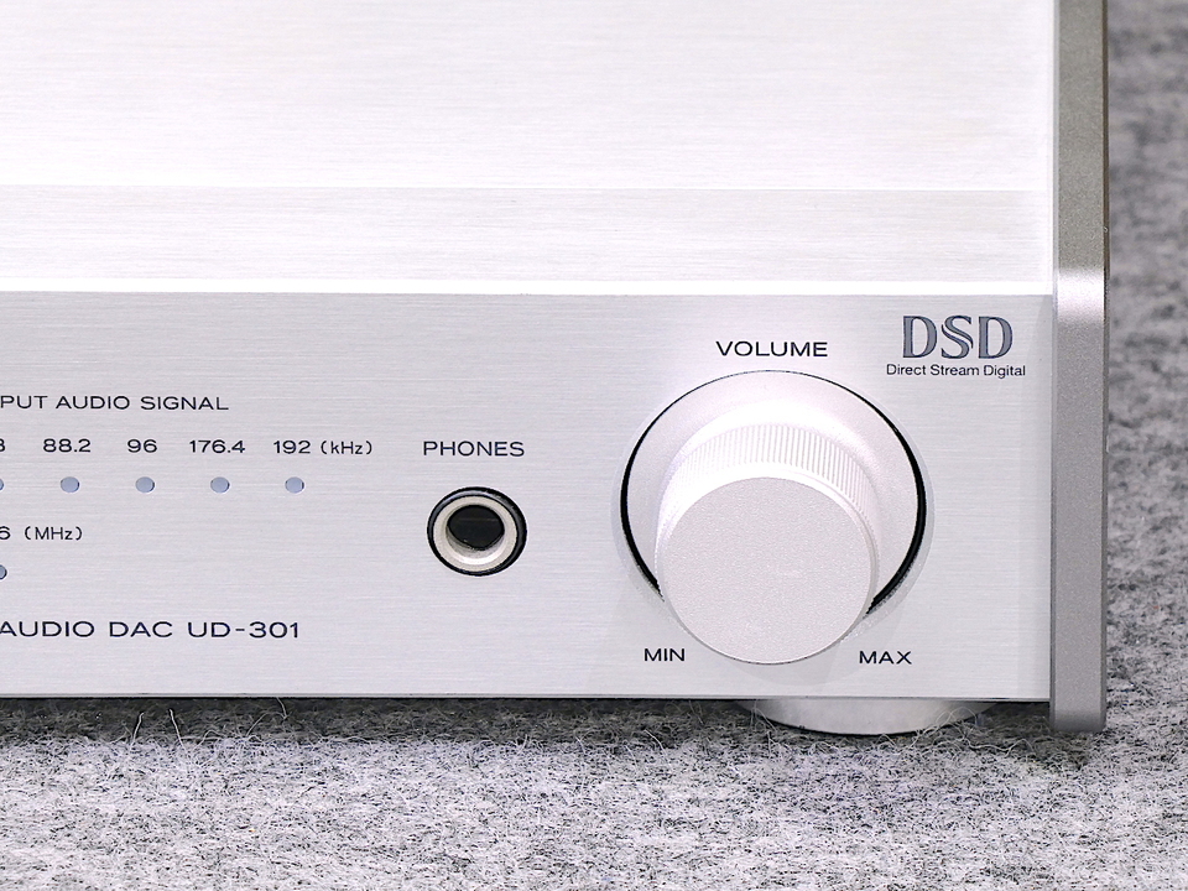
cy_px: 446
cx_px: 594
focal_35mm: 322
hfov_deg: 6.2
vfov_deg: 4.6
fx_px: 11051
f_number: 5.9
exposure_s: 1/4
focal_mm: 57.7
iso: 200
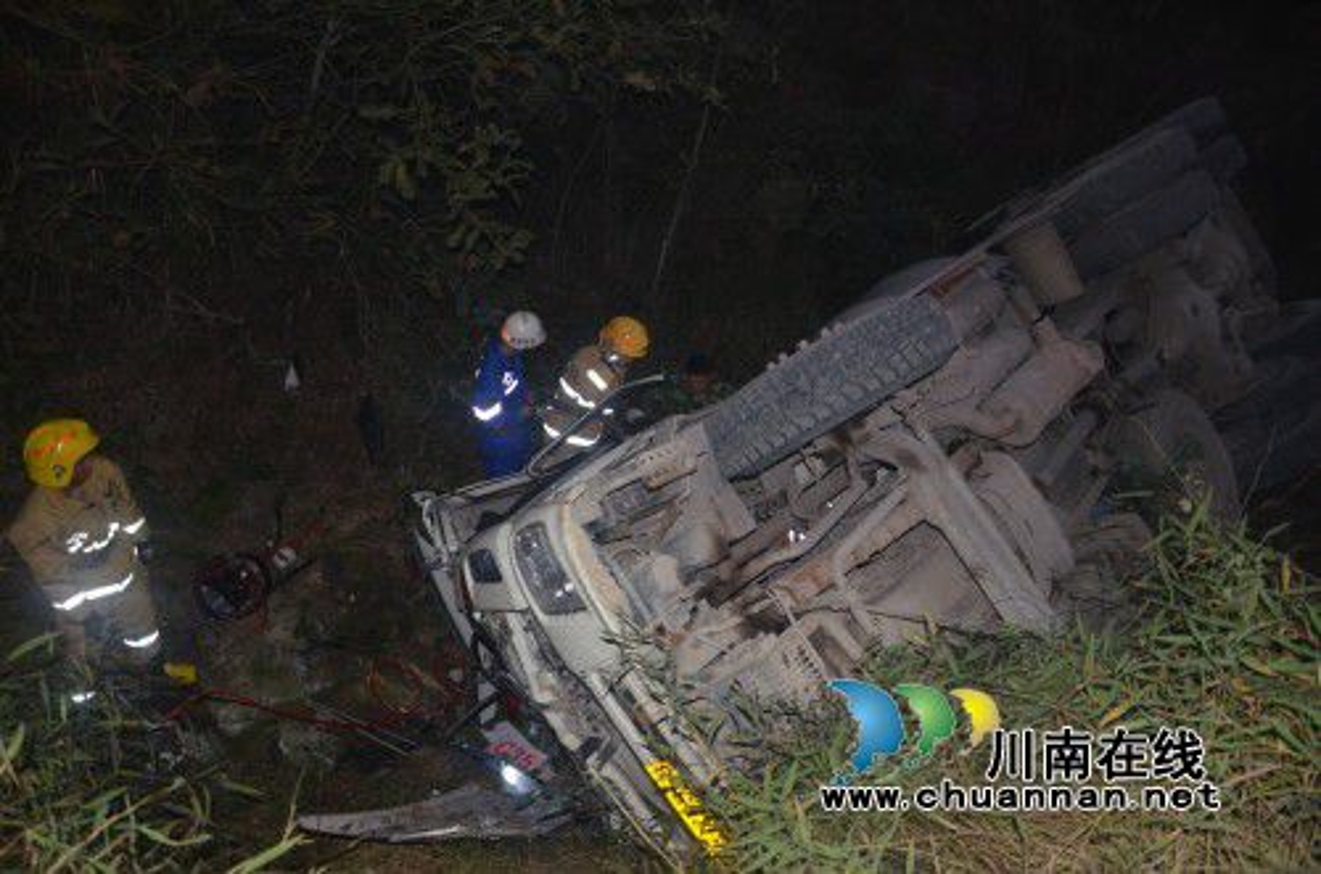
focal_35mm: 27
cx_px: 660
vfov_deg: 47.7
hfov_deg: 67.5
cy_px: 437
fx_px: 989
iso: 800
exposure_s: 1/60
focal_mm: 18
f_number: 3.5
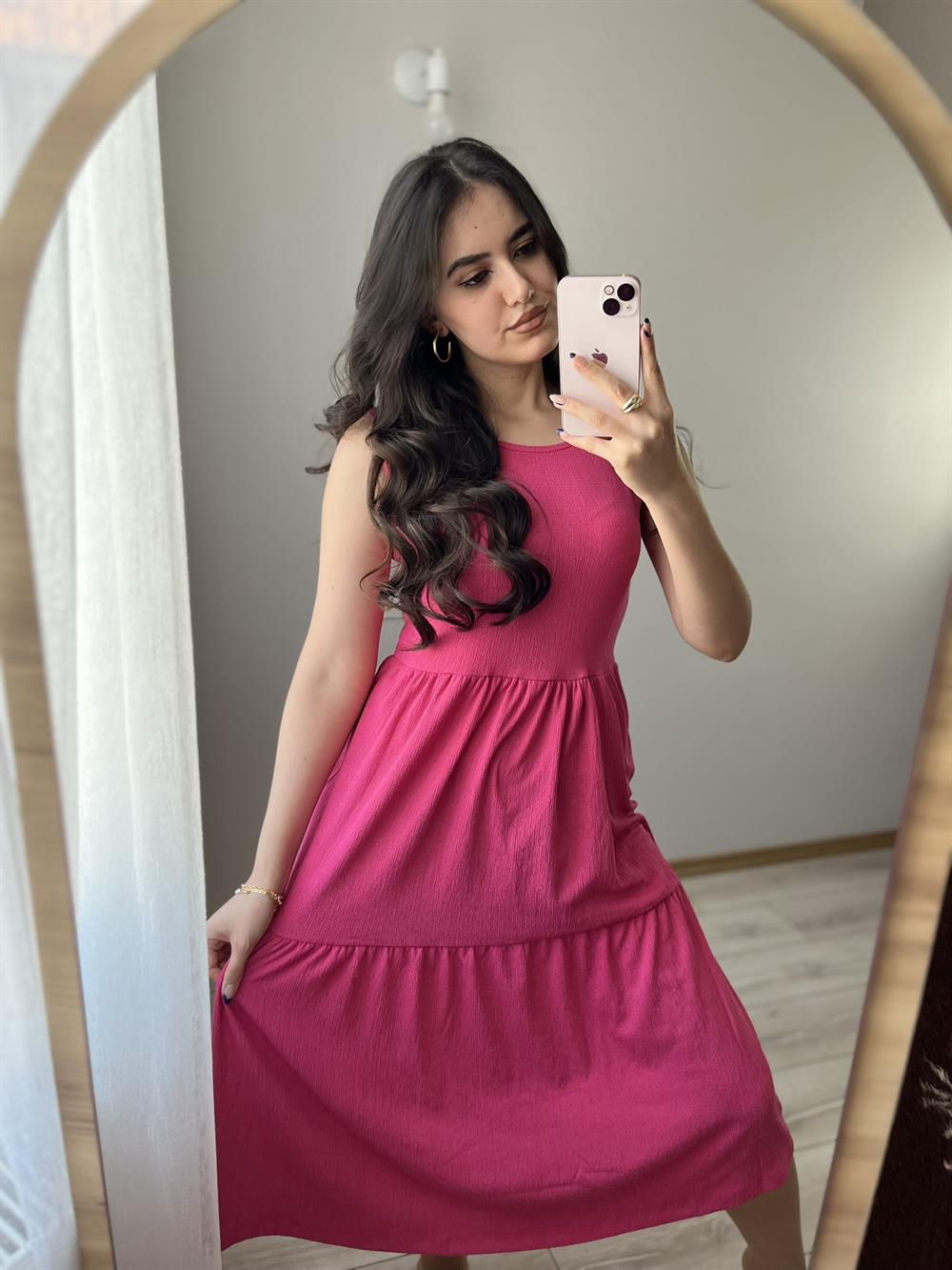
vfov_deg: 67.3
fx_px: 953
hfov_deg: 53.1
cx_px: 476
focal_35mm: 26
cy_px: 635
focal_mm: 5.1
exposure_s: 1/100
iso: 125
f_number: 1.6
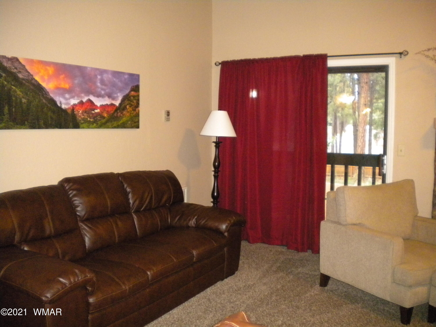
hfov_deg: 52.6
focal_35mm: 35
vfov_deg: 40.7
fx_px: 441
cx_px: 218
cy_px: 164
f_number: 3.1
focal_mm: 6.3
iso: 800
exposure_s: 1/30
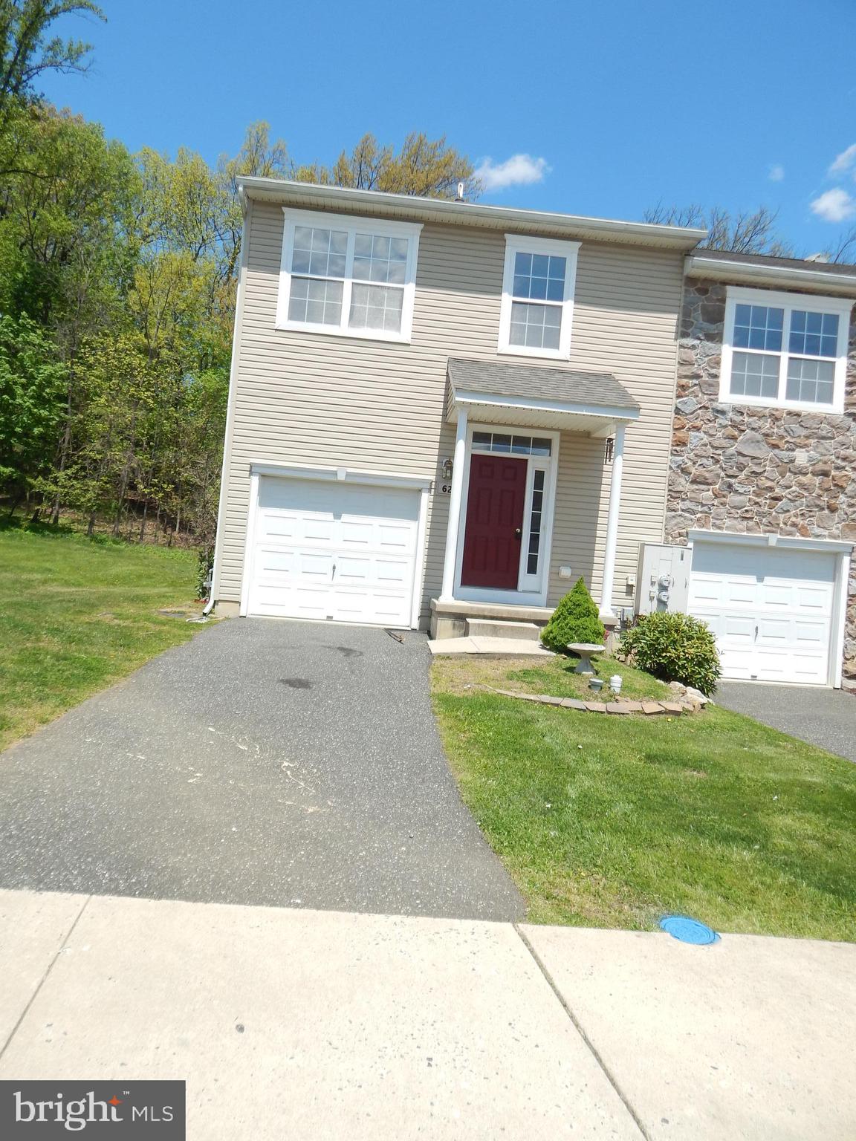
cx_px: 428
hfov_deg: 58.9
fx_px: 758
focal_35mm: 23
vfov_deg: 73.9
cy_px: 570
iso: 125
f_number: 6
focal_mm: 4
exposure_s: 1/400
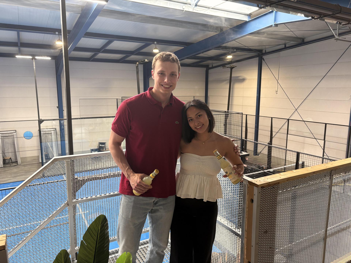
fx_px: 264
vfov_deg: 53.1
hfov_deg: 67.3
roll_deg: -0.3
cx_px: 176
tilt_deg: -8.9
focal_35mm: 26
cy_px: 132
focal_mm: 5.96
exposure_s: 1/100
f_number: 1.6
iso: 100
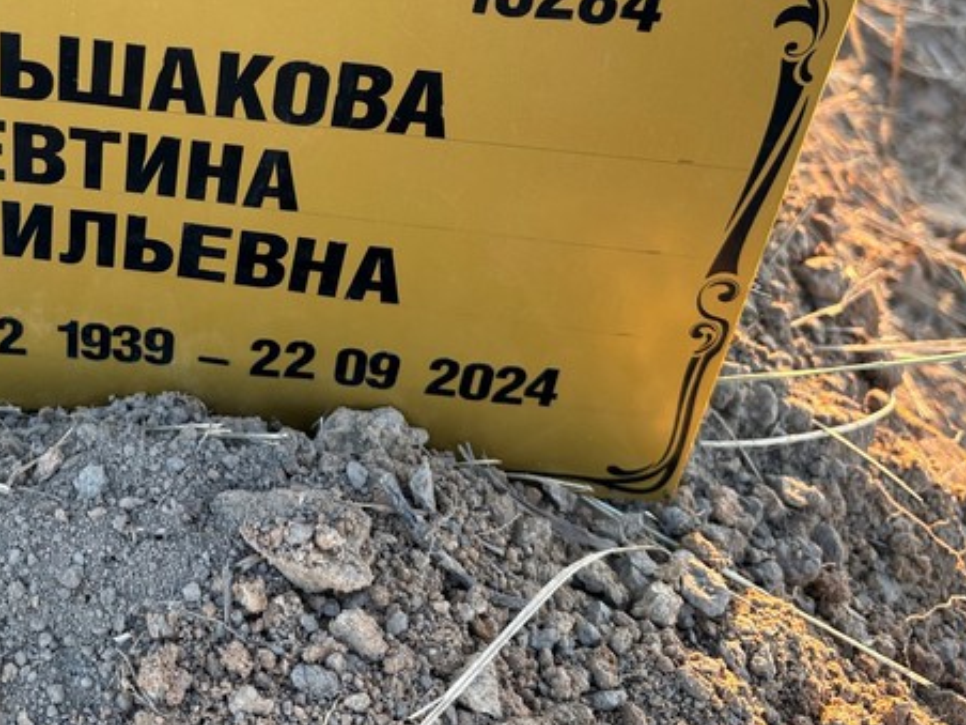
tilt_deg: -33.8
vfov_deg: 30.6
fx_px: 1284
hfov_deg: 40.0
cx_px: 233
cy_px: 126
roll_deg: -1.7
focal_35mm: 46
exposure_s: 1/121
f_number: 1.6
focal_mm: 5.96
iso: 64
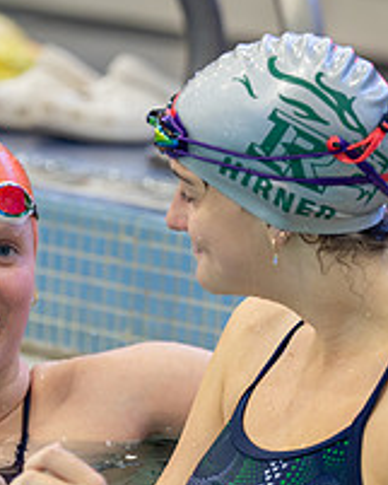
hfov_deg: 3.5
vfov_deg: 4.3
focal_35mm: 447
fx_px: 6411
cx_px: 284
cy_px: 298
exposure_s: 1/320
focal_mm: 163
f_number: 2.8
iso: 1250
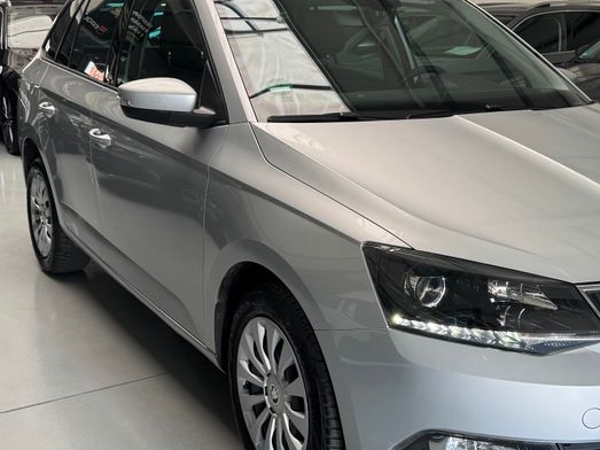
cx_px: 376
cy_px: 209
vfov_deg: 30.9
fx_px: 814
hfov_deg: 40.2
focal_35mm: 47
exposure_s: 1/170
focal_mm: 6.76
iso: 64
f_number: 1.78
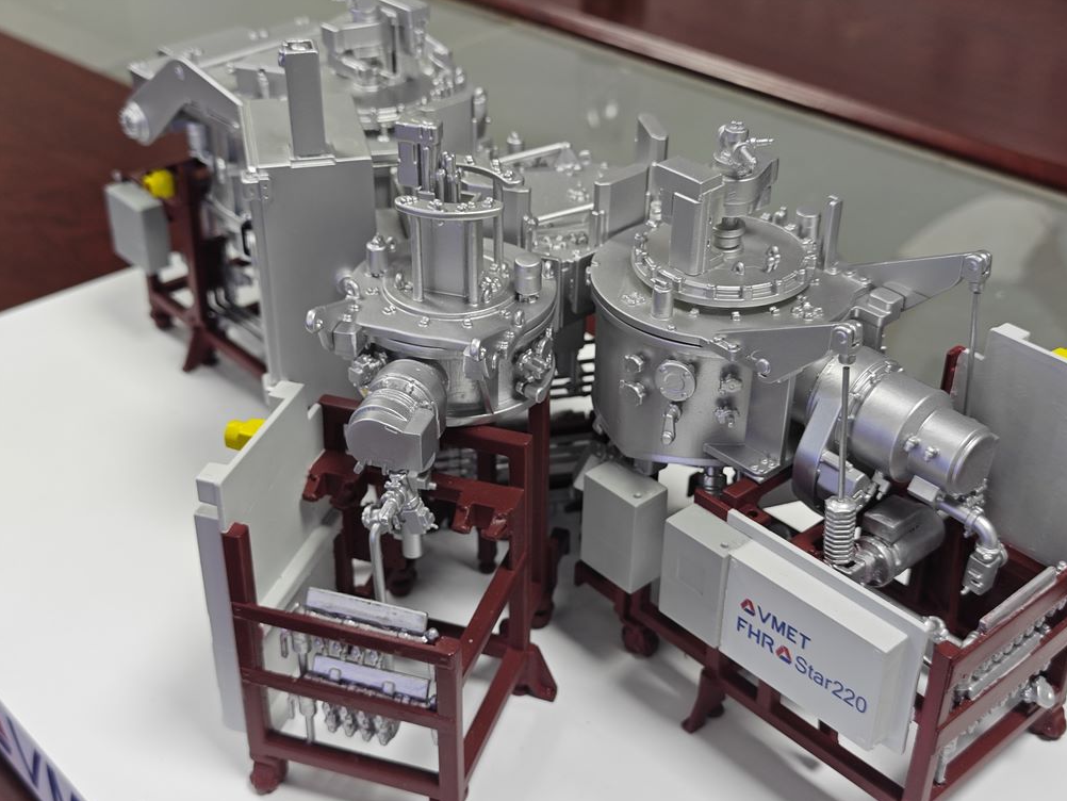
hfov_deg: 40.4
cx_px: 541
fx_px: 1449
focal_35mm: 47
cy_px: 406
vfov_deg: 30.9
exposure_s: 1/100
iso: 250
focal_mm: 8.7
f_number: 1.9
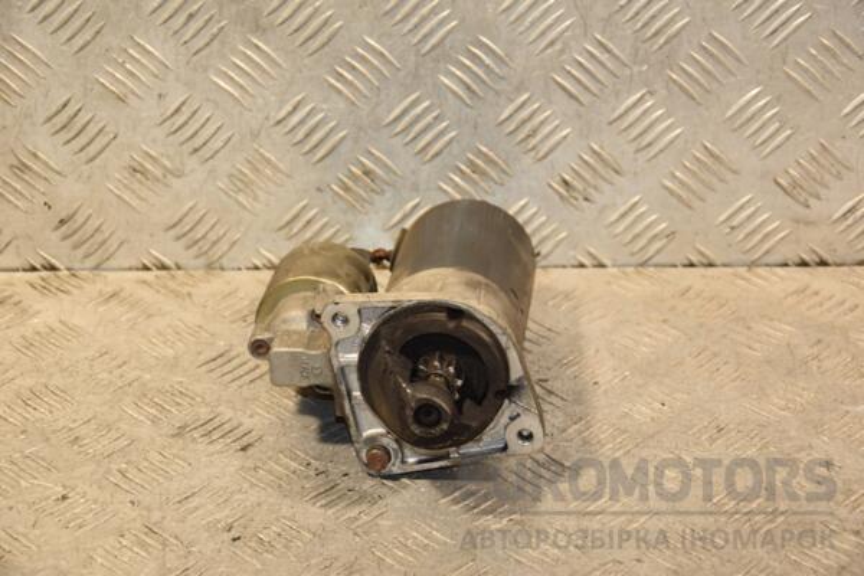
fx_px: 2232
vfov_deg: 14.7
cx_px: 432
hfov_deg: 21.9
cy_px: 288
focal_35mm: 93
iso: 800
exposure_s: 1/125
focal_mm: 62
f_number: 5.3
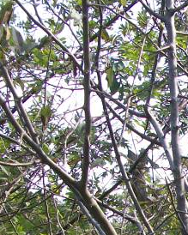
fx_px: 1016
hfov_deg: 10.2
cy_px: 336
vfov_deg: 12.6
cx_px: 288
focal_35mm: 146
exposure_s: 1/320
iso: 80
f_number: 2.9
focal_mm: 5.7
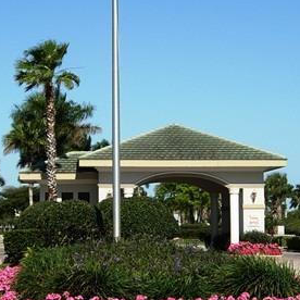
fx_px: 1245
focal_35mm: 127
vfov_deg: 13.7
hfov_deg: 13.7
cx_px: 132
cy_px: 84
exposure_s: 1/342
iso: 50
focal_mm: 12.9
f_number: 6.9
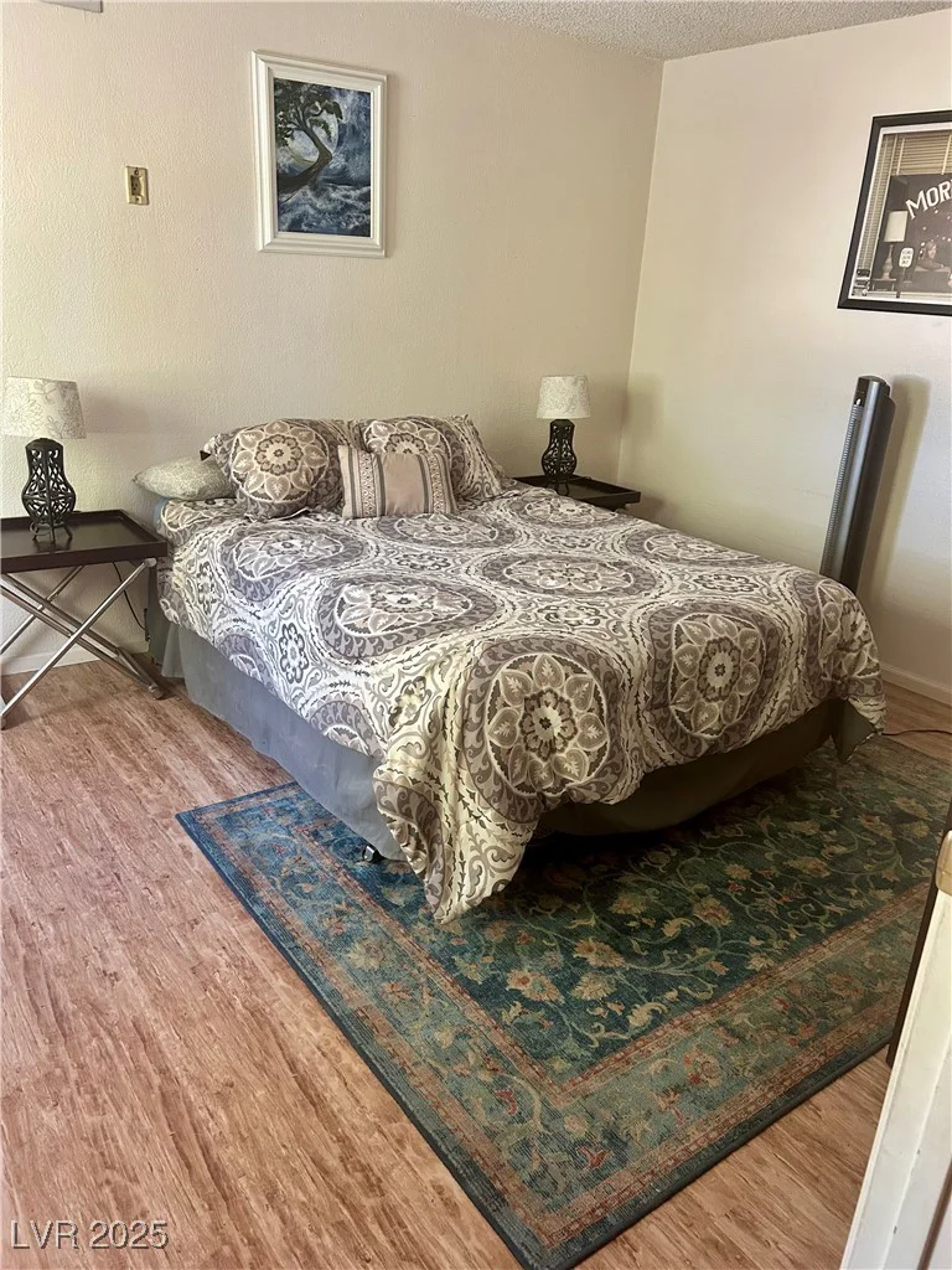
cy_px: 635
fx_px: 953
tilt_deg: -20.4
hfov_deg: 53.1
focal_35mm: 26
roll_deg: -3.3
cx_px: 476
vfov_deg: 67.3
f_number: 1.5
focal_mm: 5.7
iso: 250
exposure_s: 1/60
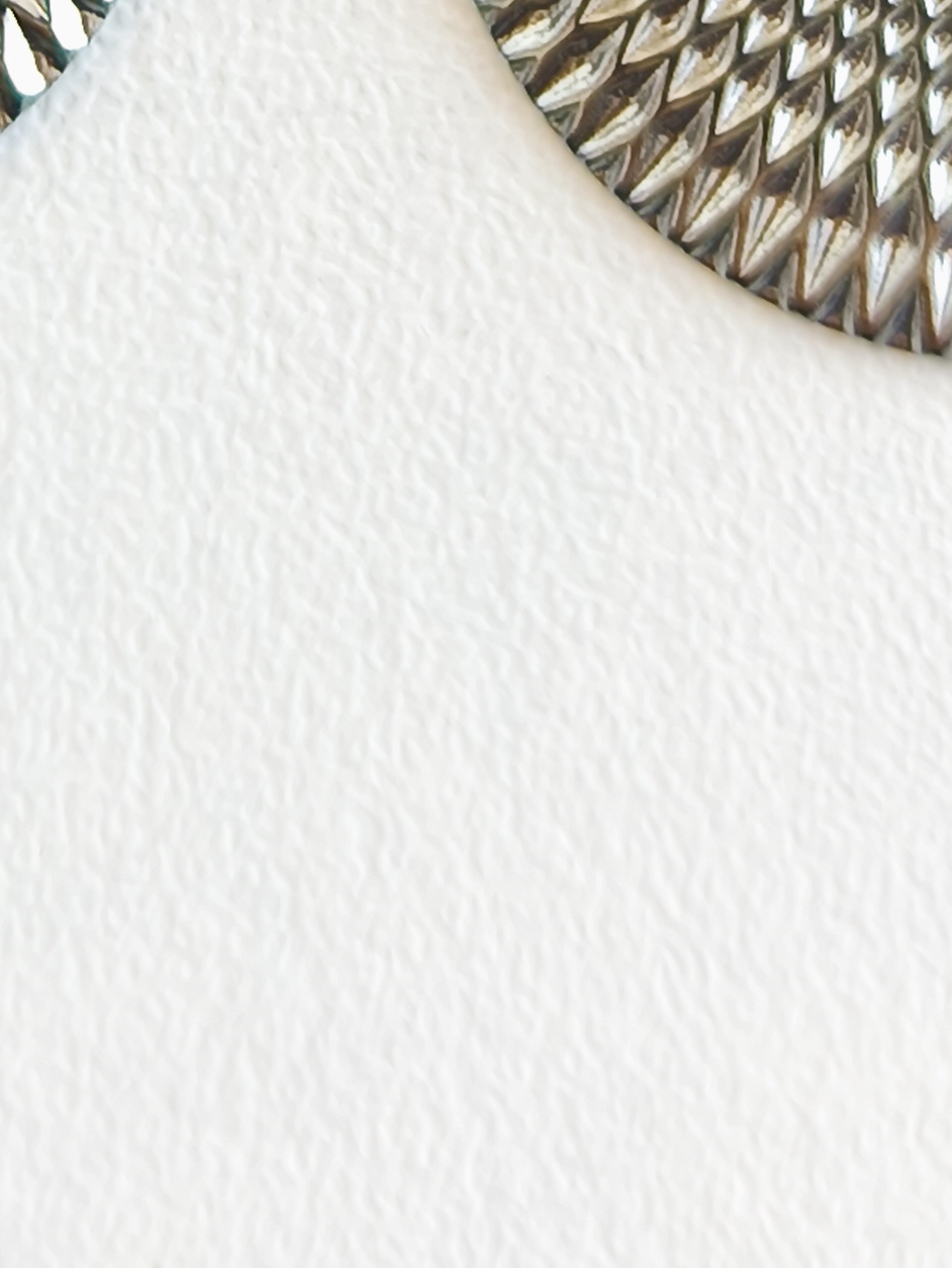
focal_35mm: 104
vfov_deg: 17.1
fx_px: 3812
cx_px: 319
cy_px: -640
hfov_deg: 14.2
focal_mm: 6.14
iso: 50
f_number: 1.65
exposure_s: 1/10
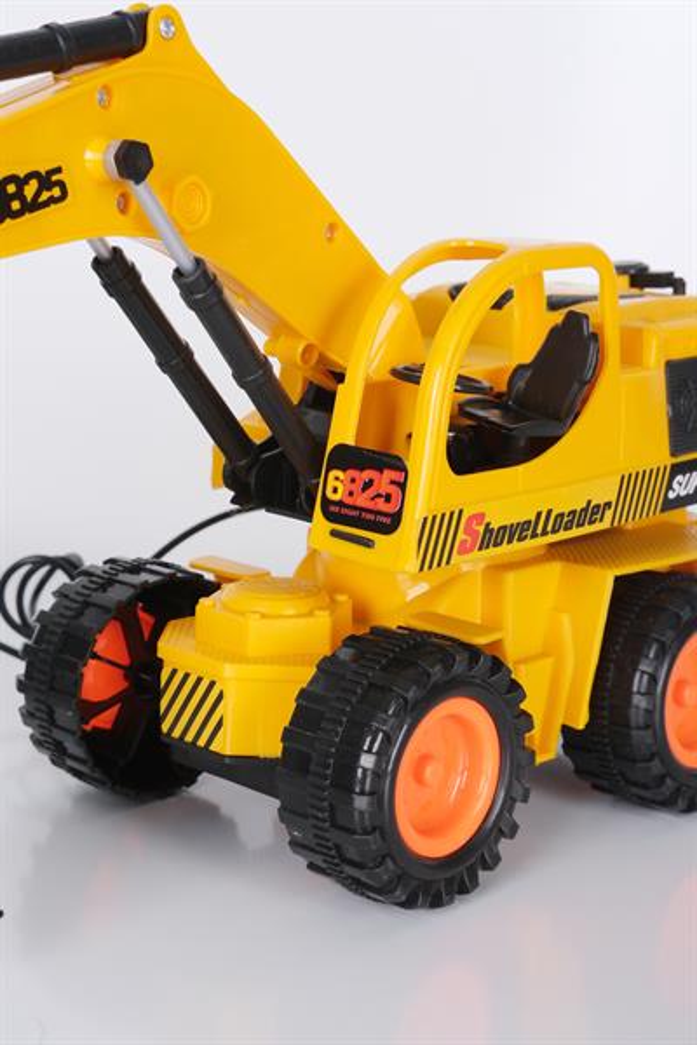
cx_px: 348
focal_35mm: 53
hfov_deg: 25.5
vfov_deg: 37.5
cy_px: 522
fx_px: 1539
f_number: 11
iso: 640
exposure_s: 1/125
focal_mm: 35
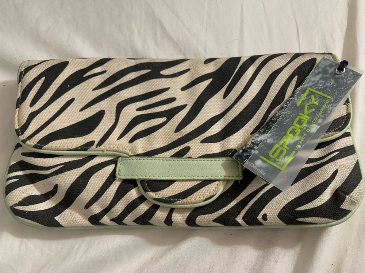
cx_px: 182
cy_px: 136
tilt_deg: -66.9
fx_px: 274
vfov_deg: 53.1
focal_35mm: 26
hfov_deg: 67.3
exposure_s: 1/57
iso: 400
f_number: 1.8
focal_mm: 4.25
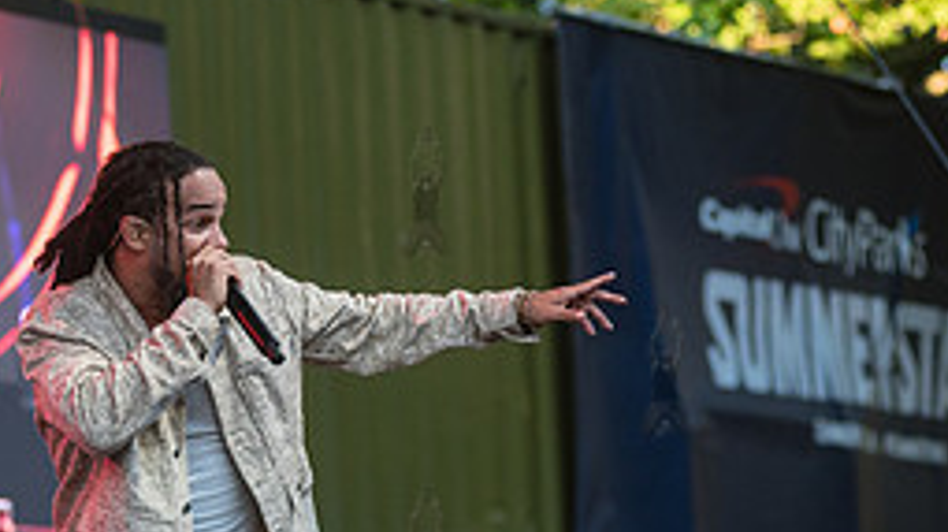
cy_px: 370
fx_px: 6707
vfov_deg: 4.5
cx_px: -56
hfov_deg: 8.0
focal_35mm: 267
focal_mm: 112
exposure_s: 1/500
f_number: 3.5
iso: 1000
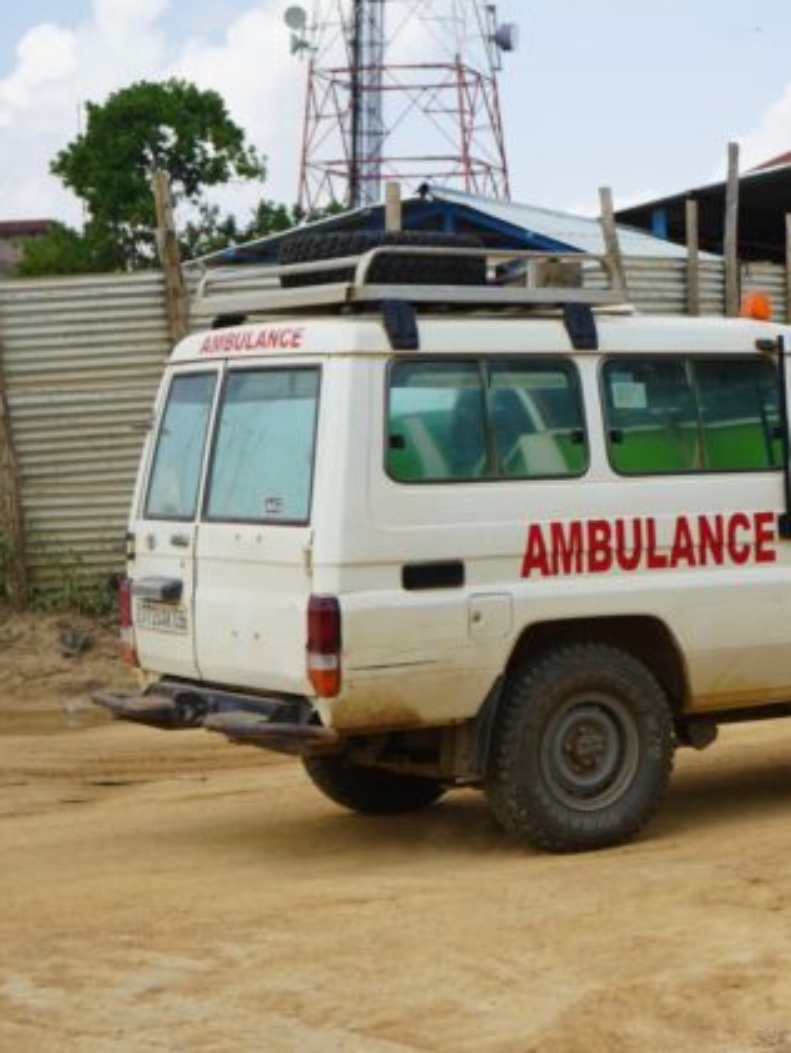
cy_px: 521
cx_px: 716
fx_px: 2406
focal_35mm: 79
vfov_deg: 24.7
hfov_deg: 18.4
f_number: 5.6
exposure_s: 1/320
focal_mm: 54
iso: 100
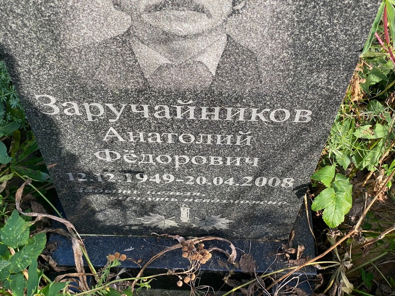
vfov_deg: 28.0
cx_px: 198
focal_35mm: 52
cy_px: 148
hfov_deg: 36.8
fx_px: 593
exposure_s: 1/122
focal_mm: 6
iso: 20
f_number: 2
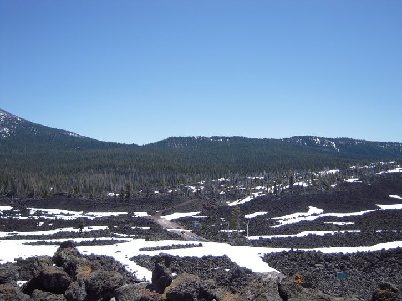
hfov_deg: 50.1
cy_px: 150
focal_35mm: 37
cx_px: 201
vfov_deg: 38.7
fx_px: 430
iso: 100
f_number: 6.1
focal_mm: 6.5
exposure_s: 1/250
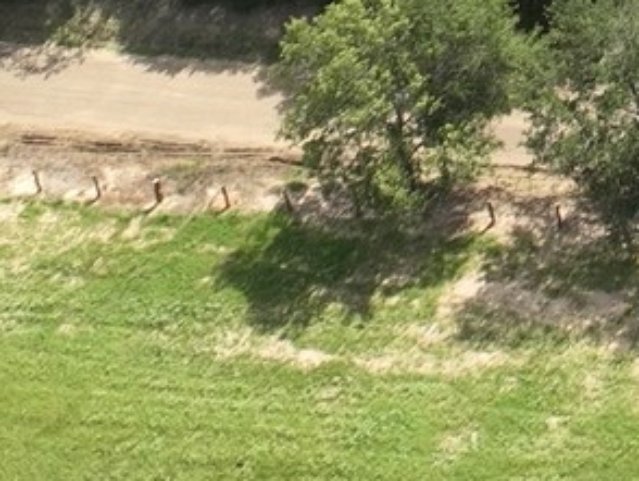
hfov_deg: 10.0
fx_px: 3011
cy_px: -1084
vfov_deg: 7.7
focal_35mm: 163
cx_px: 1721
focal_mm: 12.29
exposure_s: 1/1600
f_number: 2.8
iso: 110
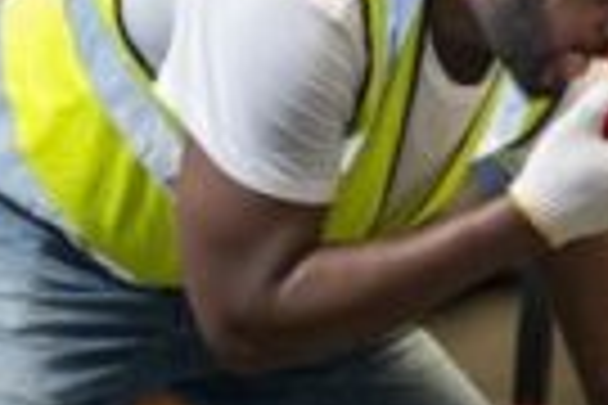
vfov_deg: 3.9
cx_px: 763
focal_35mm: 356
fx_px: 6012
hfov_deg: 5.8
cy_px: 284
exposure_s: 1/200
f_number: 1.8
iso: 640
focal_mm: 85
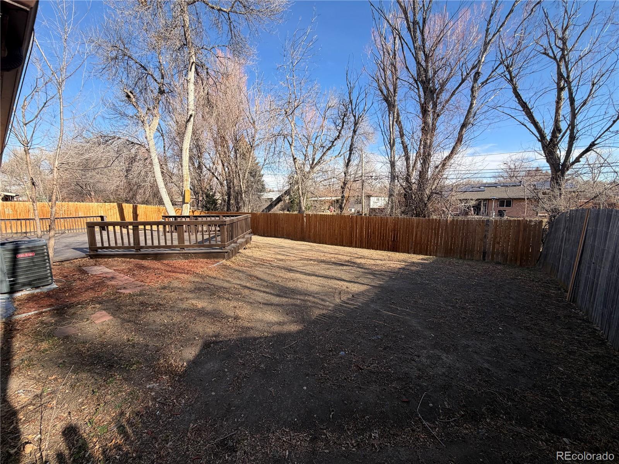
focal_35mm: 14
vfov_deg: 85.7
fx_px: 250
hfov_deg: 102.1
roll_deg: +1.3
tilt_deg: -6.1
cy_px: 232
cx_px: 310
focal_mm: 2.22
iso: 40
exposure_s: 1/596
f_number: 2.2
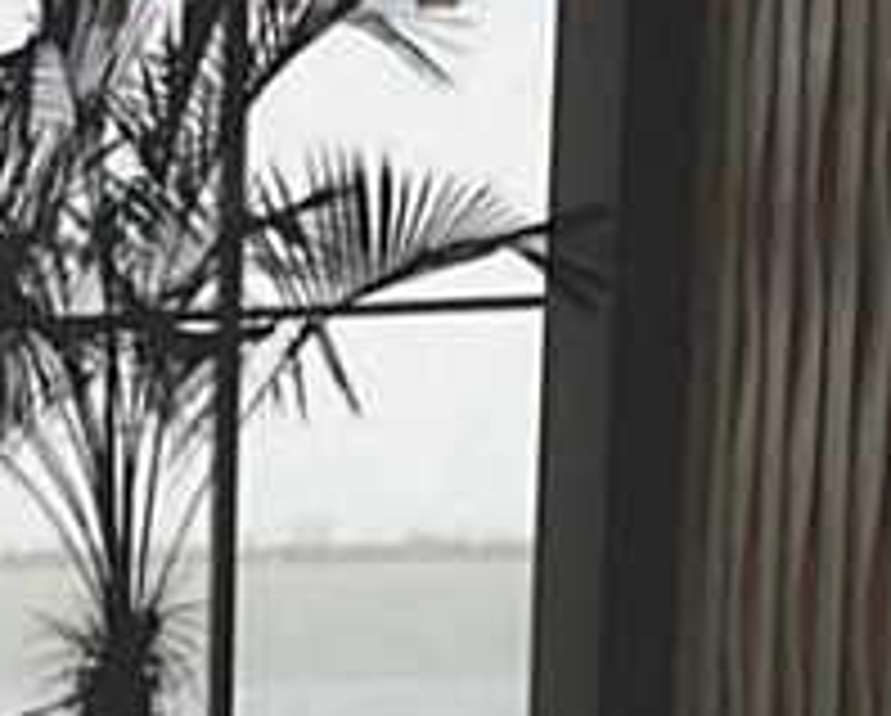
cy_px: 1013
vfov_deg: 11.5
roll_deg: +0.5
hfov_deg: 13.7
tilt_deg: -7.7
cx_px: -554
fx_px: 3433
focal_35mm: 130
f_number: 2.4
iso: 64
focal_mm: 4.12
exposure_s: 1/120
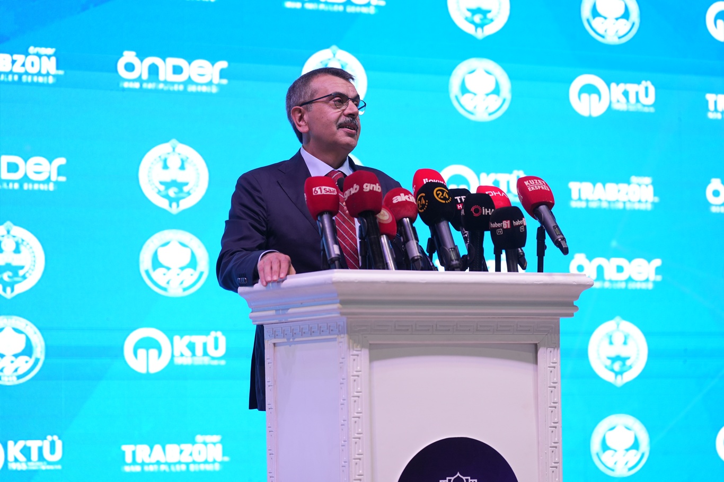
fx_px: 2694
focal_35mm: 134
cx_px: 362
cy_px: 241
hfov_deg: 15.3
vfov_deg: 10.2
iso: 1000
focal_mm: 134
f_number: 2.8
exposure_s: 1/160
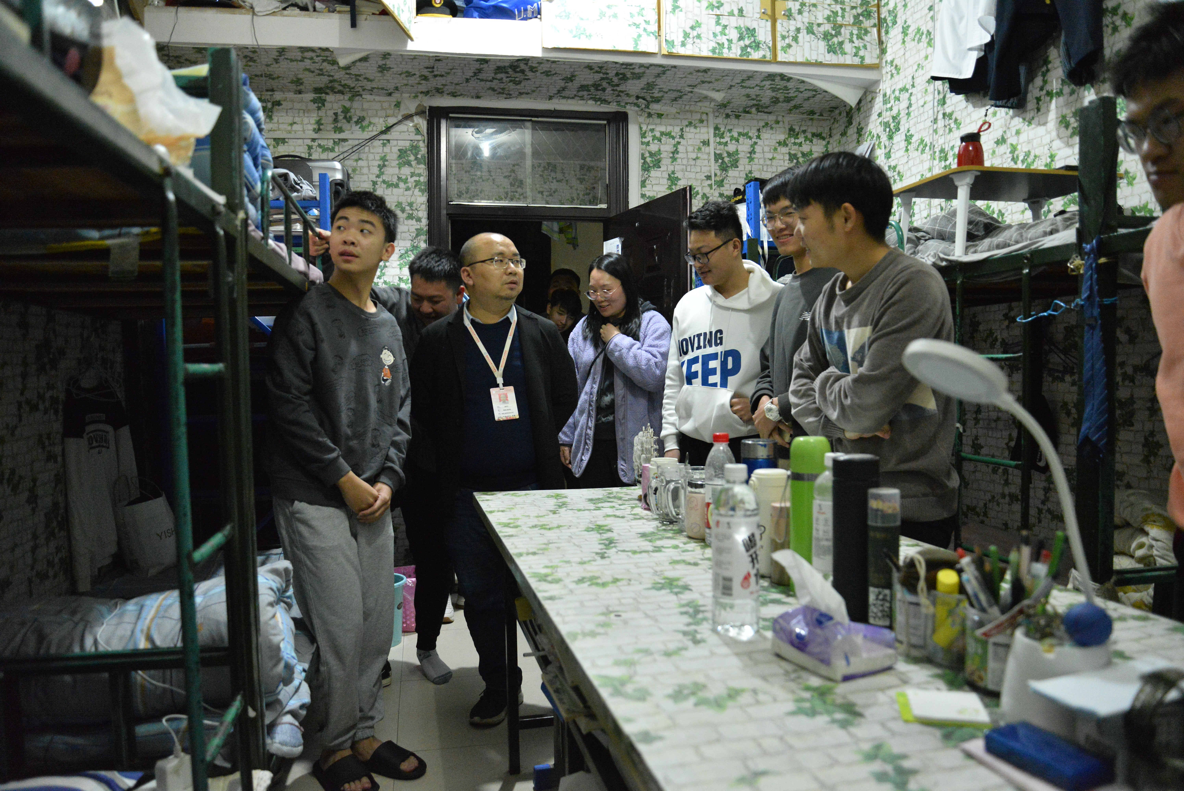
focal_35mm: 24
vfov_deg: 53.2
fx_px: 790
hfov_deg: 73.7
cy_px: 396
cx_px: 592
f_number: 3.5
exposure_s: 1/80
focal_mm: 24
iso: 6400
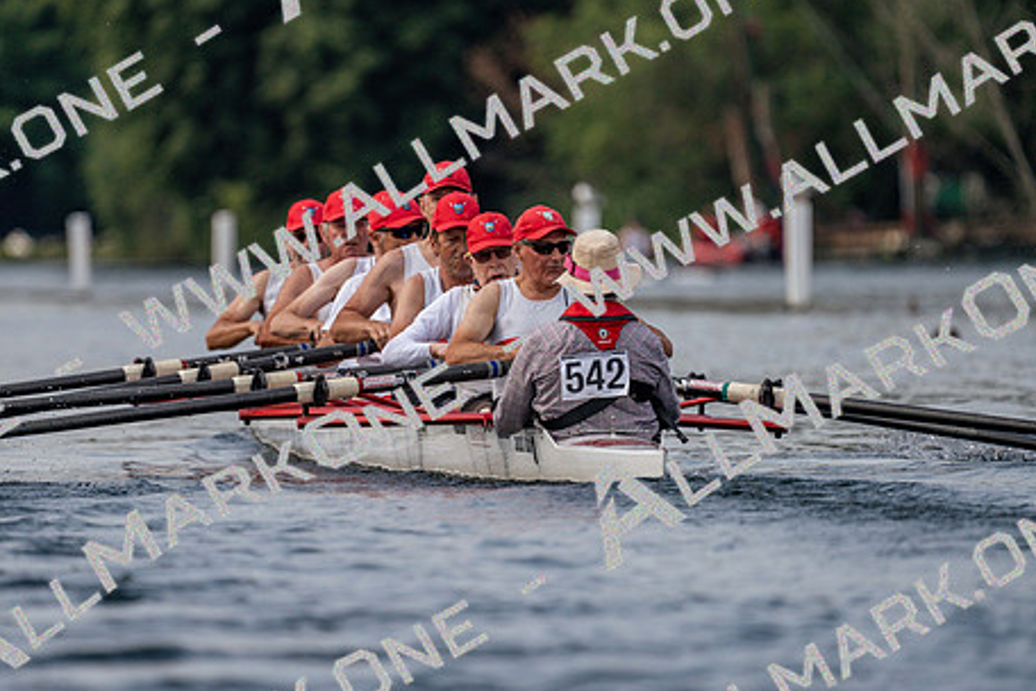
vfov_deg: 1.8
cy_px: 356
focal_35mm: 763
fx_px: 21956
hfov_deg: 2.7
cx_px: 400
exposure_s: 1/1600
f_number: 6.3
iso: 320
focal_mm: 600
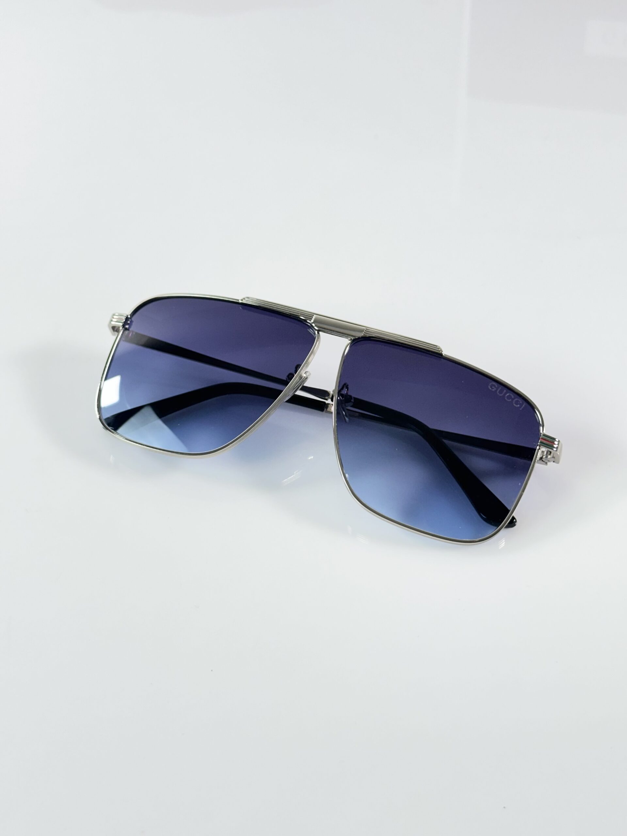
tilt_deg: -48.1
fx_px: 1159
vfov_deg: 39.7
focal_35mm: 48
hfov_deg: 30.3
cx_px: 314
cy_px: 418
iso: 64
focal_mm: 6.86
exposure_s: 1/100
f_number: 1.78
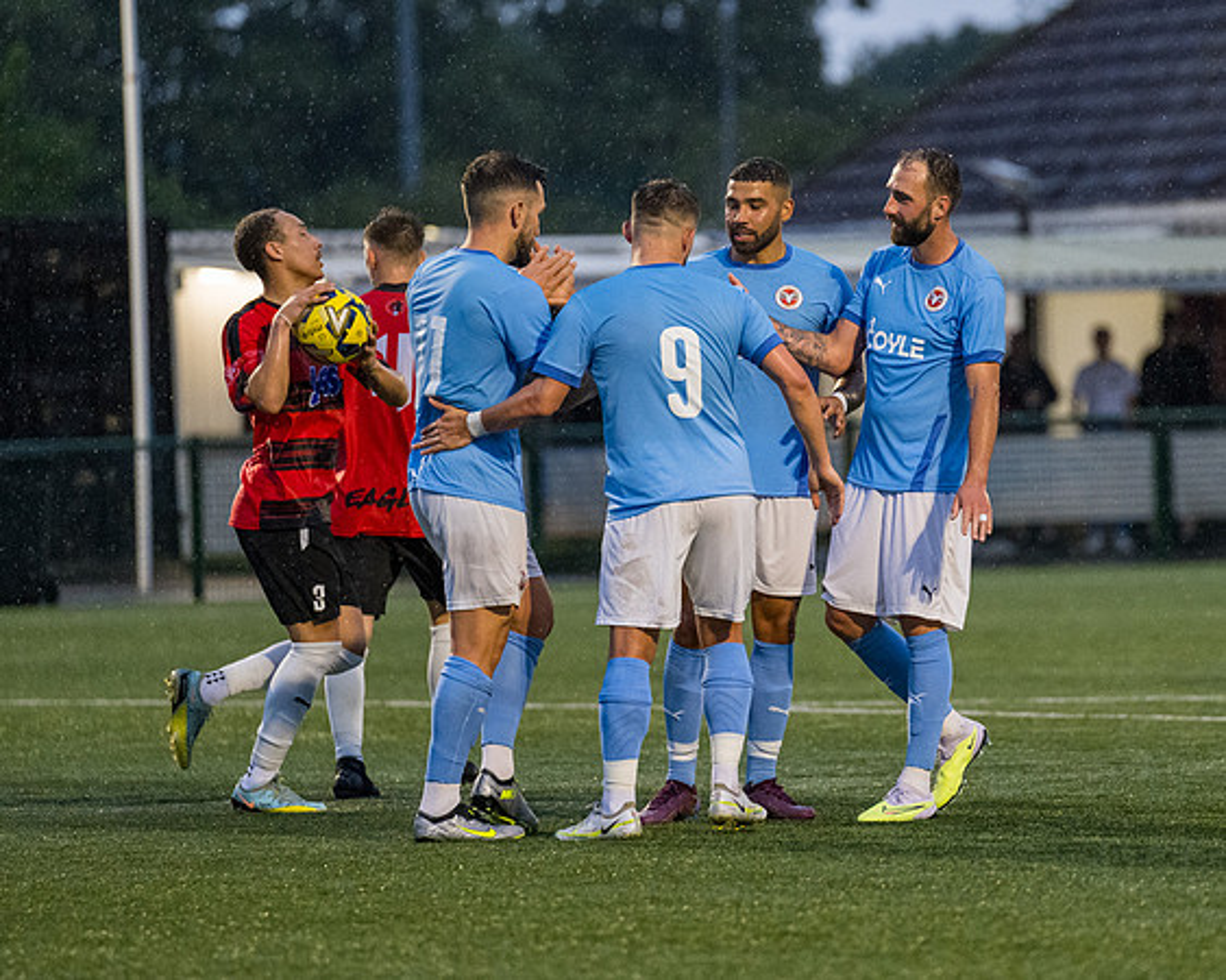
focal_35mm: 303
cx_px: 764
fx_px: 10989
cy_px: 436
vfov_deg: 5.1
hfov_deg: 6.4
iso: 4000
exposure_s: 1/1000
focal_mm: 200
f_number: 2.8
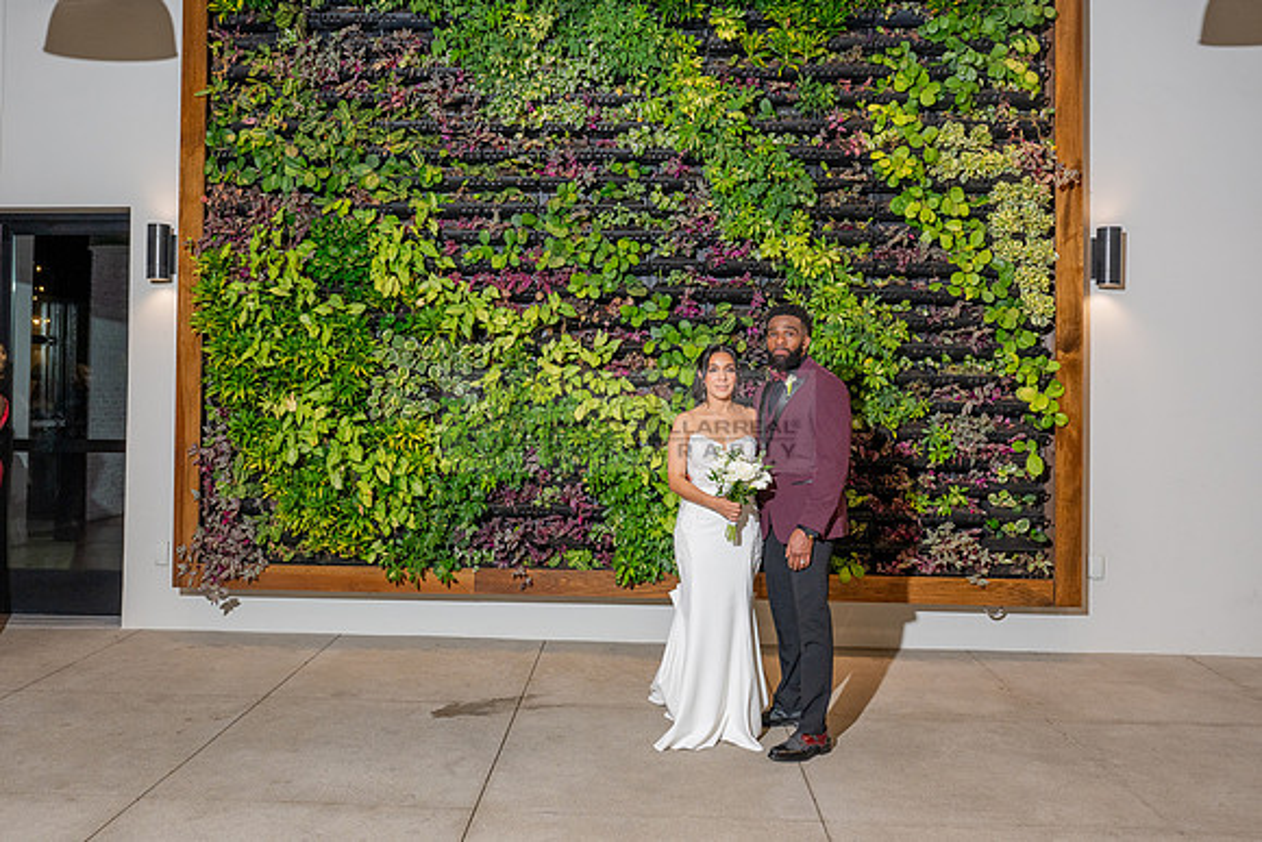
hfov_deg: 60.1
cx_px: 593
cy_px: 372
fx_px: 1090
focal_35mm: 31
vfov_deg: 42.2
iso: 800
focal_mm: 27
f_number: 5.6
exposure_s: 1/200
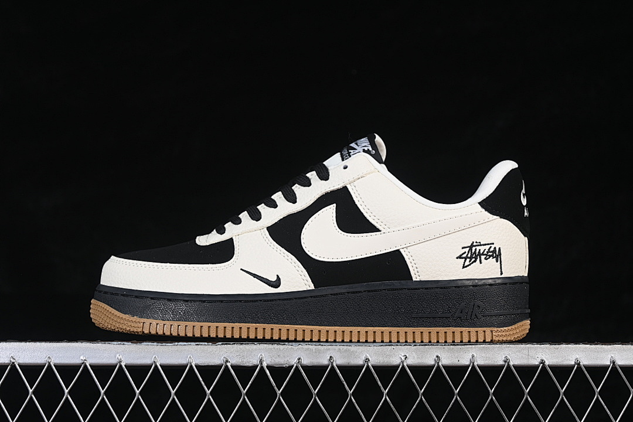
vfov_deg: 18.2
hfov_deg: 27.0
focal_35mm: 75
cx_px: 316
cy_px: 211
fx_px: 1319
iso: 160
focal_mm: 50
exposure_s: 1/80
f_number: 7.1
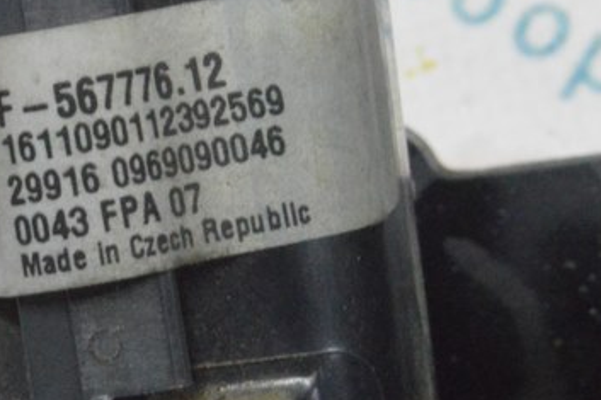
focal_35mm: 239
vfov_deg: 5.7
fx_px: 3995
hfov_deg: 8.6
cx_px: 279
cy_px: 129
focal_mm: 55
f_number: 20
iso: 6400
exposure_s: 1/15
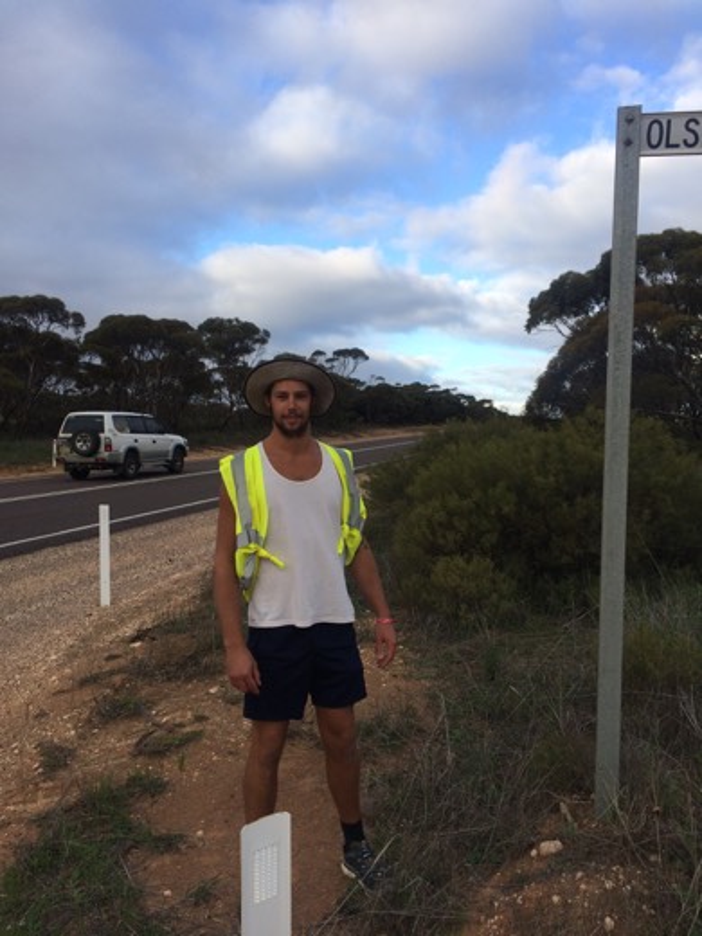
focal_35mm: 29
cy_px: 468
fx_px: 784
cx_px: 351
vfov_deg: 61.7
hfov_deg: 48.2
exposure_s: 1/838
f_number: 2.2
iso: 32
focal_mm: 4.15
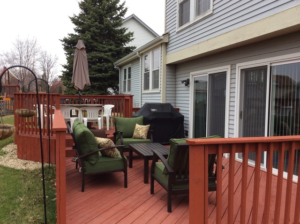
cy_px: 112
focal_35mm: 33
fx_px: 286
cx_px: 150
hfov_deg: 55.4
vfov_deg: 42.8
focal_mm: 3.3
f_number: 2.4
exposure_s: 1/196
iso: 32
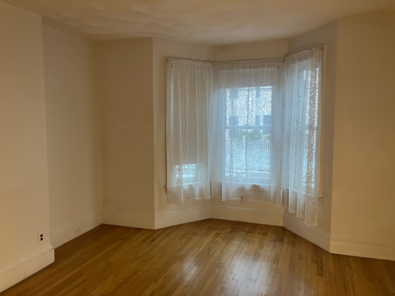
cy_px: 148
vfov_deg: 49.7
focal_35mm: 28
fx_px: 320
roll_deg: +0.1
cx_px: 198
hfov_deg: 63.4
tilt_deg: -3.1
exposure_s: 1/60
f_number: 1.8
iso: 125
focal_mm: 3.99
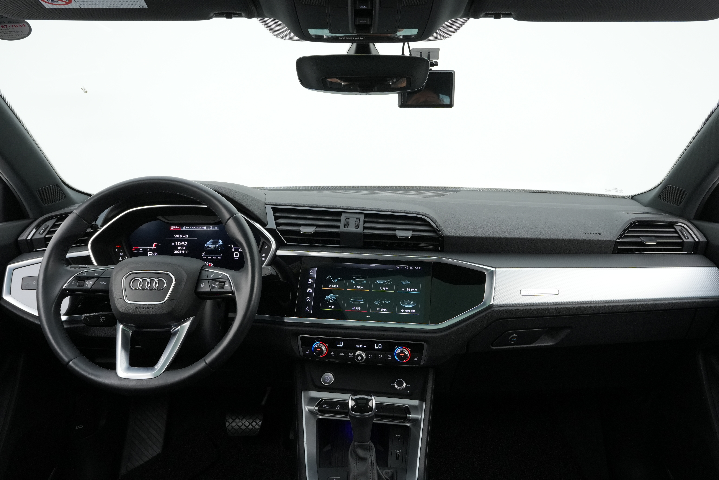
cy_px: 240
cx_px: 360
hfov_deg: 67.4
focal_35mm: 27
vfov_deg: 47.9
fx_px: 539
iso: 1000
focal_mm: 18
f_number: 8
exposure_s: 1/25
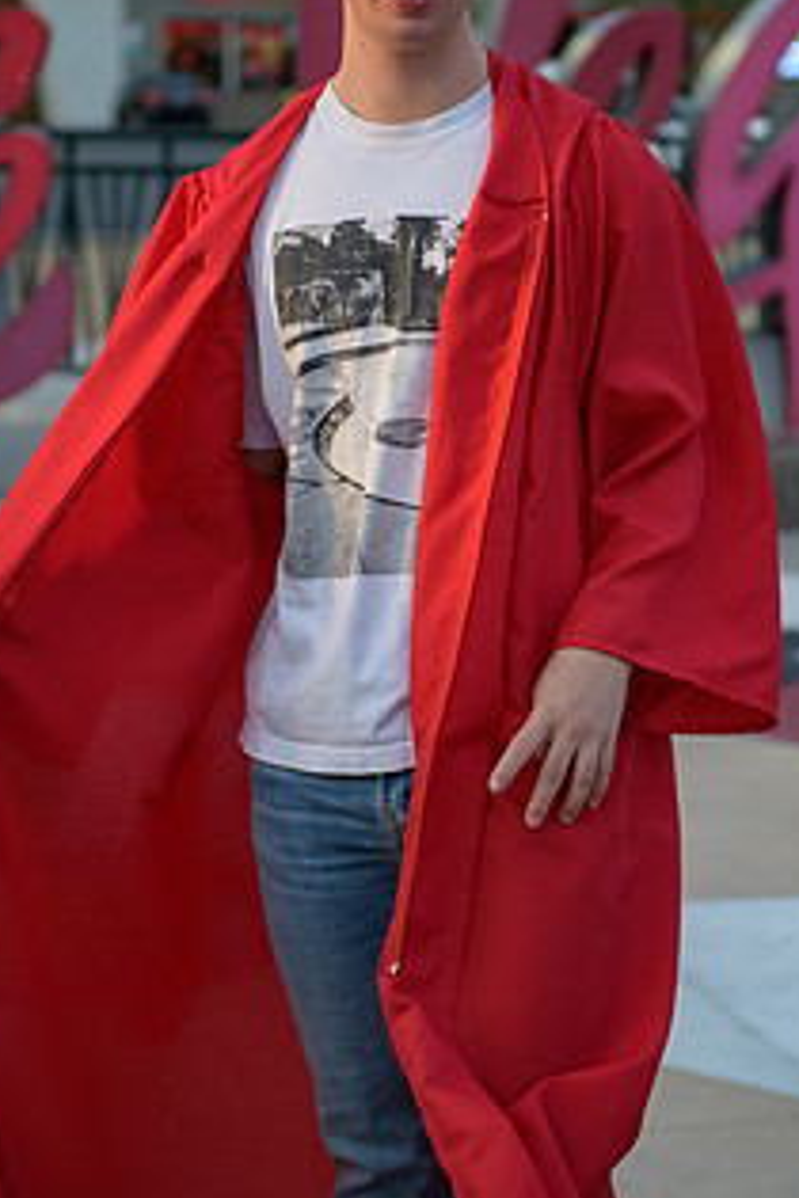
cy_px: 441
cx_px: 449
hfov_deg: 13.7
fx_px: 3329
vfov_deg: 20.4
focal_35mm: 100
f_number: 2.8
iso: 250
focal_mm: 70
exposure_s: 1/400
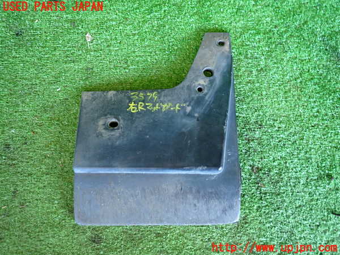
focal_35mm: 25
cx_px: 170
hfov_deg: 69.4
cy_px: 128
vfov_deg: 54.9
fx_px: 246
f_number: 2
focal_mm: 4.5
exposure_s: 1/30
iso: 320
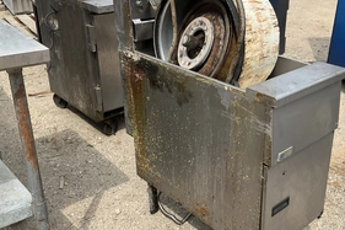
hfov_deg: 45.0
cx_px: 219
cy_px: 109
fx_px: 412
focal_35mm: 43
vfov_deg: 31.1
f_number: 1.8
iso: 25
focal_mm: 3
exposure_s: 1/1121
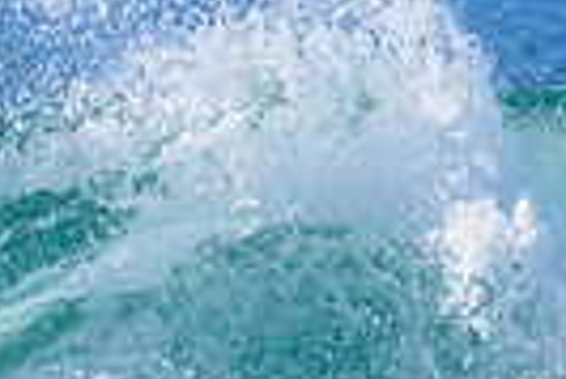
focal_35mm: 3141
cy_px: 464
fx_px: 49437
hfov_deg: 0.7
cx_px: -385
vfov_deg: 0.4
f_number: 10
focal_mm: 530
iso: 360
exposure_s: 1/800
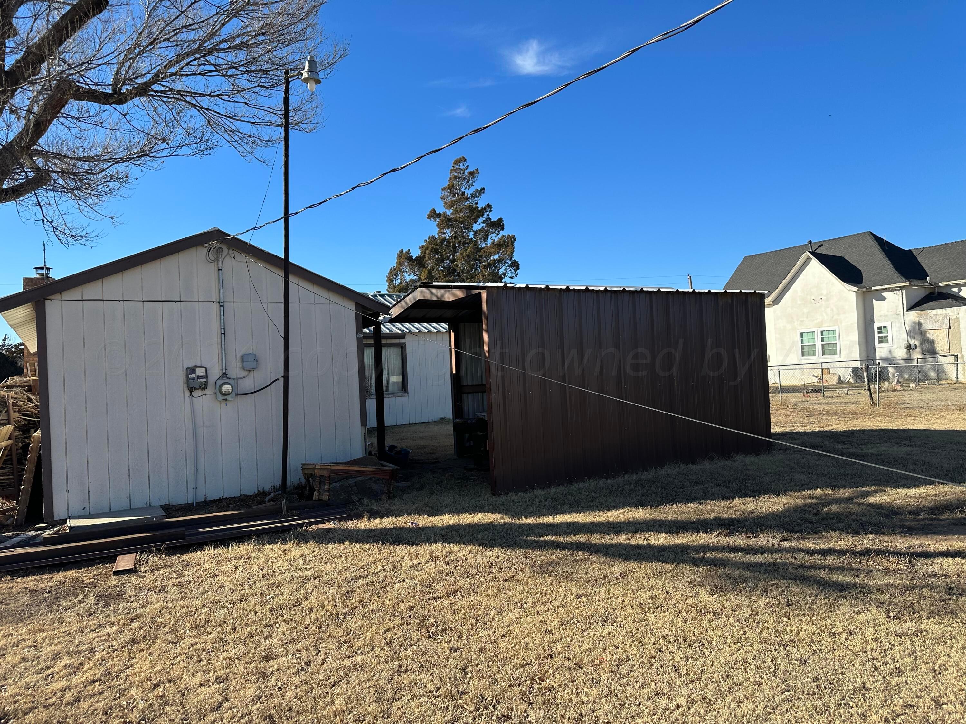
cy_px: 362
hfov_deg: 71.6
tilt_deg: +0.6
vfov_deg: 56.8
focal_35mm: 24
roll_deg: +3.4
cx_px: 483
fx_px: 670
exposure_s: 1/2809
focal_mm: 6.86
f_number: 1.78
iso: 80
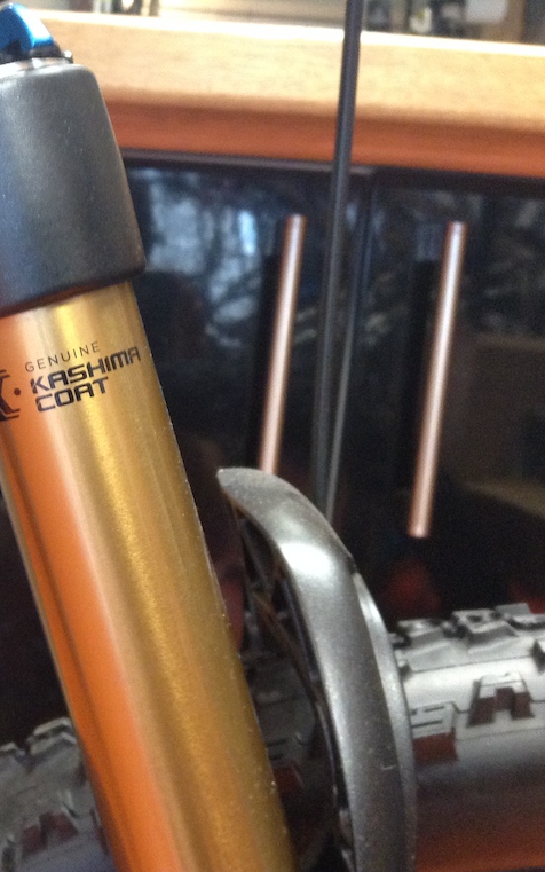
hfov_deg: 26.2
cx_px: 15
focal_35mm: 47
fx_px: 1116
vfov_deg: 42.6
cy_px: 436
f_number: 2.4
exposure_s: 1/17
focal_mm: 3.3
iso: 250
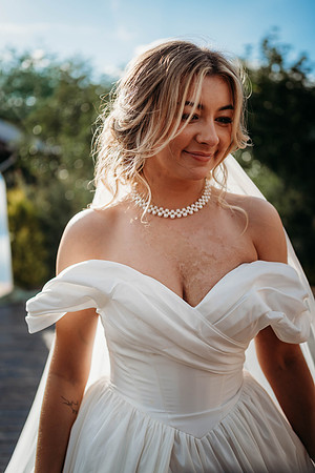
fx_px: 459
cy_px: 236
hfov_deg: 37.9
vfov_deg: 54.4
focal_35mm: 35
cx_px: 158
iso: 100
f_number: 1.8
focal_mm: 35
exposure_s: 1/5000
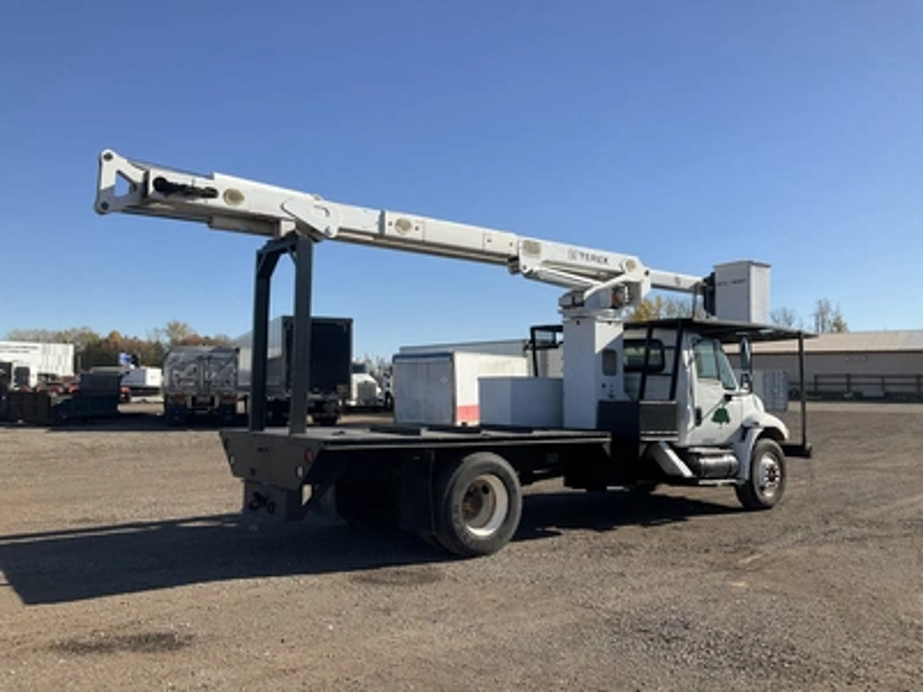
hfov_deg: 61.7
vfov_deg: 48.2
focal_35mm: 29
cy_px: 346
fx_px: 773
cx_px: 462
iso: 25
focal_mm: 3
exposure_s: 1/2058
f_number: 1.8
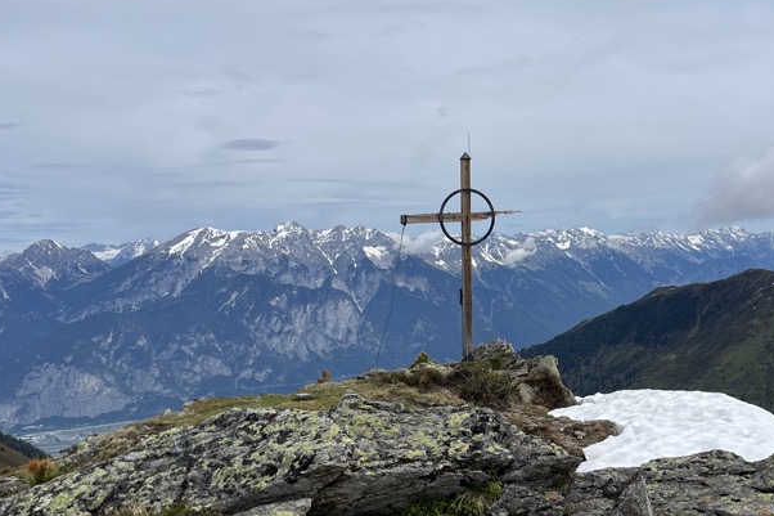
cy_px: 270
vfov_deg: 29.2
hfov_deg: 42.1
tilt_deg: -1.2
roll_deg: +0.5
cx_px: 523
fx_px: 989
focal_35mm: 46
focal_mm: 5.1
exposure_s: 1/7353
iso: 50
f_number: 1.6
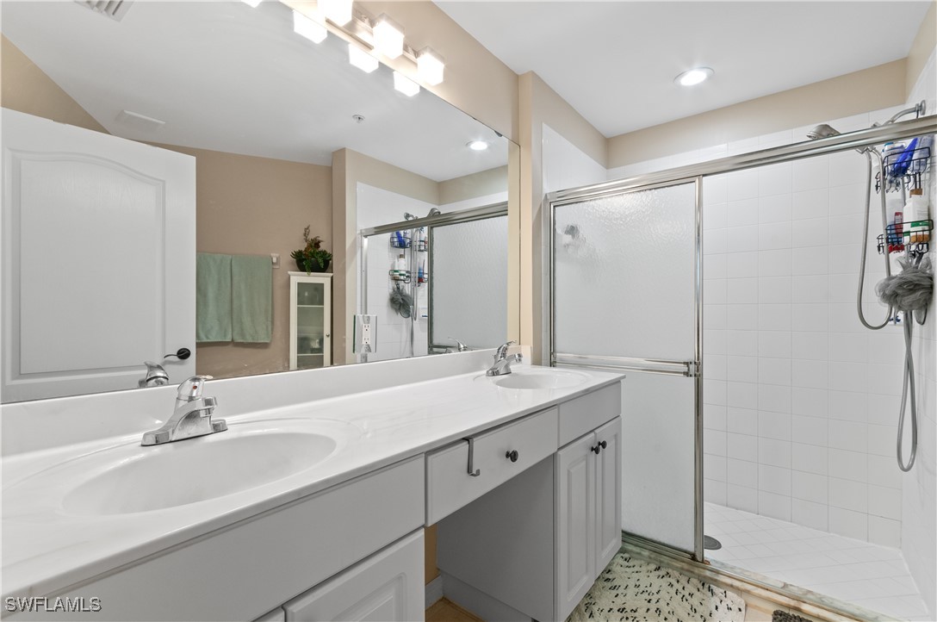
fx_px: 390
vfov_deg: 77.1
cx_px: 468
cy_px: 311
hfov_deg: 100.5
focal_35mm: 15
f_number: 11
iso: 200
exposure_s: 1/3
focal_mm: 10
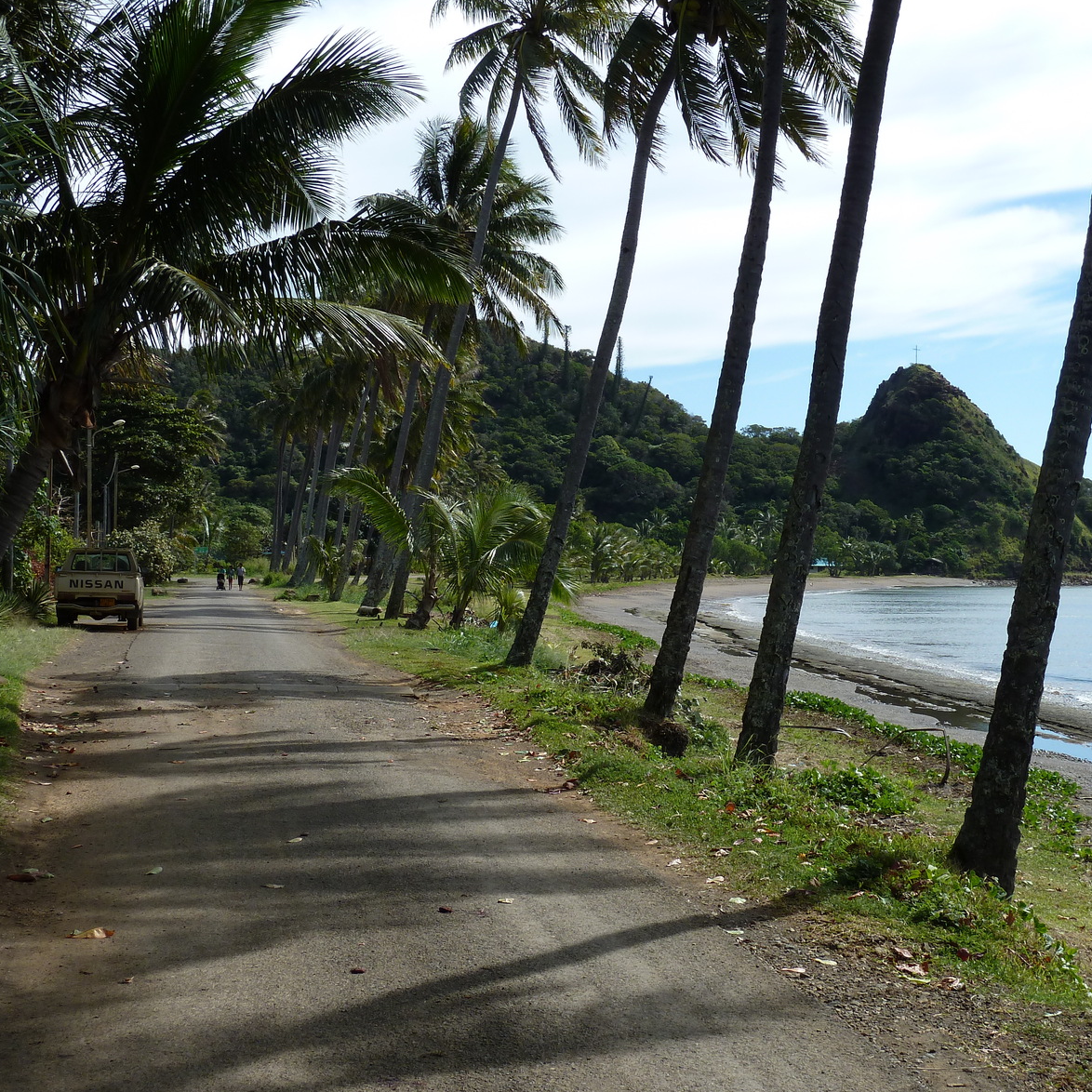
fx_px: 1892
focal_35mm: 53
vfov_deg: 32.2
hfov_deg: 32.2
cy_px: 539
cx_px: 603
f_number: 4
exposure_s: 1/500
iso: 80
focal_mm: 7.3
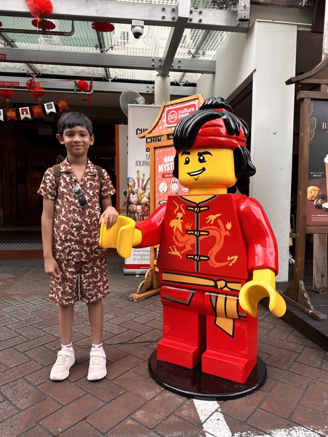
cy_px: 218
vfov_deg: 71.6
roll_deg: -2.3
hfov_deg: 56.8
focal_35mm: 24
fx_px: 303
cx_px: 164
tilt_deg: -3.8
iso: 80
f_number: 1.78
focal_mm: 6.86
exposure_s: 1/690
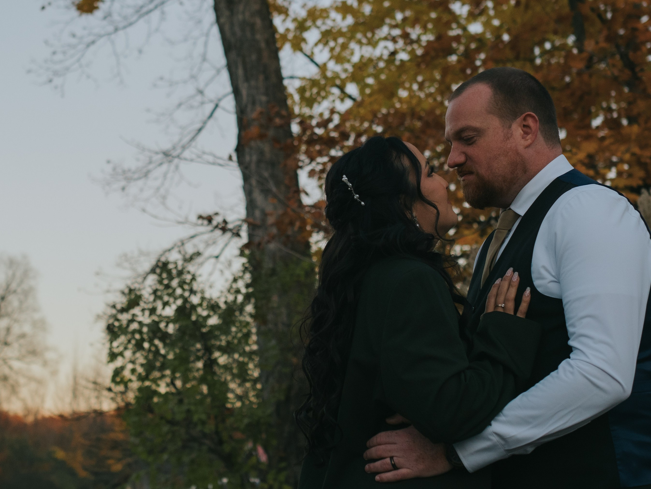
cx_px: 232
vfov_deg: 19.3
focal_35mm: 76
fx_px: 1429
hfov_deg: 25.6
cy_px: 174
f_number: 2
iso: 320
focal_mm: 25
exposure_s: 1/1000
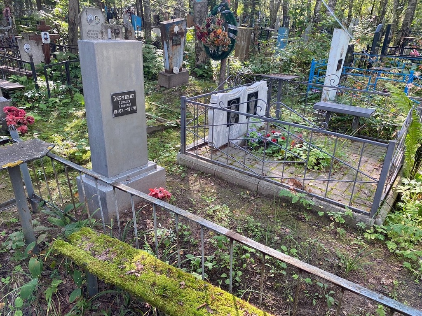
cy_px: 158
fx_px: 317
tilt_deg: -21.4
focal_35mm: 26
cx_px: 211
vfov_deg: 53.1
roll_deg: -0.8
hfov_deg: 67.3
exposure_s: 1/121
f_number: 1.8
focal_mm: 4.25
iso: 100
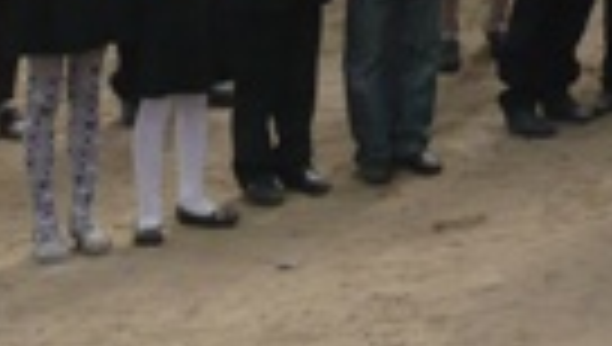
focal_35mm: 179
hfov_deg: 11.6
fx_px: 2909
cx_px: 873
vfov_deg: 6.5
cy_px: -427
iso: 100
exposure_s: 1/160
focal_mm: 5.8
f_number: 8
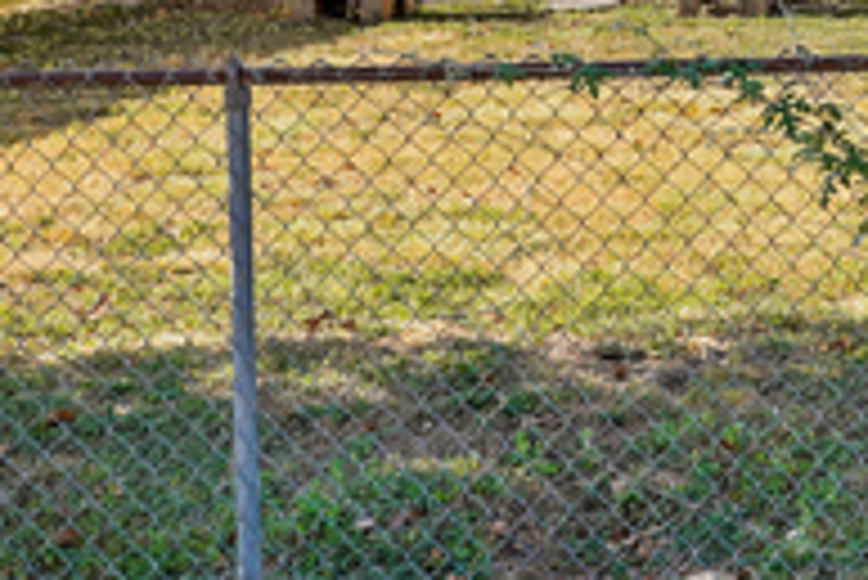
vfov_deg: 12.6
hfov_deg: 17.4
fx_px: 2485
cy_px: -317
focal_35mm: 103
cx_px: 1372
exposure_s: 1/200
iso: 100
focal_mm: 31
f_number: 8
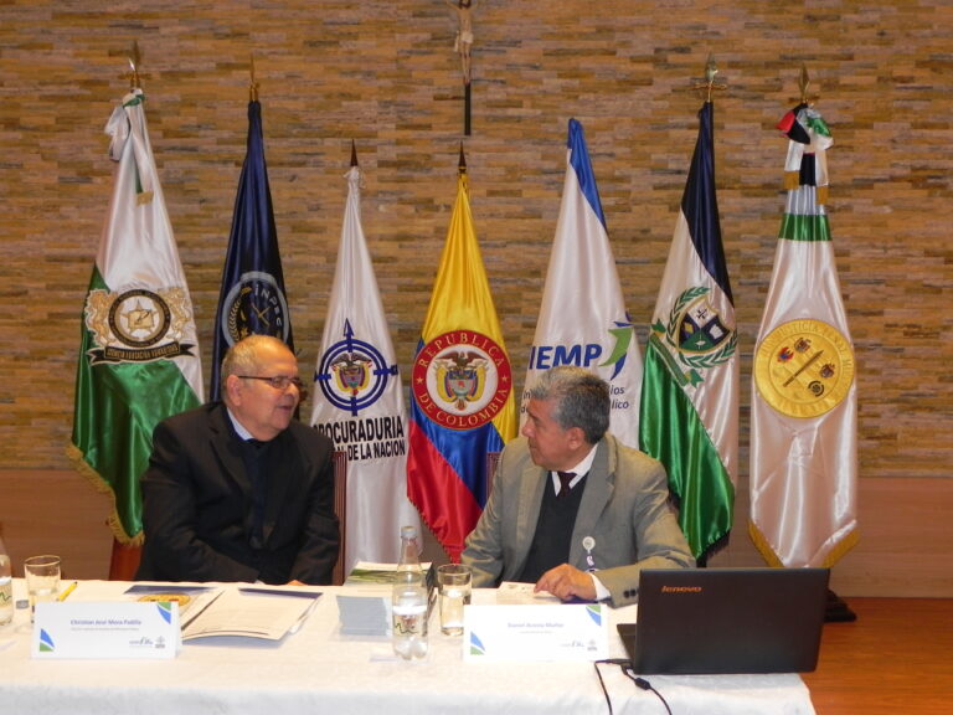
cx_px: 476
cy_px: 358
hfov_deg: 45.8
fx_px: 1129
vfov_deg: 35.1
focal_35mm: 41
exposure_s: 1/30
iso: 200
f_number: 3.2
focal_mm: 7.3
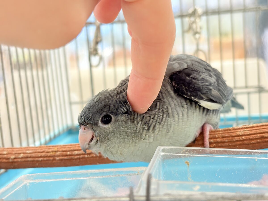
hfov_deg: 36.8
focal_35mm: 52
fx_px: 403
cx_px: 134
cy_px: 100
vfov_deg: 28.0
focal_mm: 5.96
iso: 100
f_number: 1.6
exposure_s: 1/50
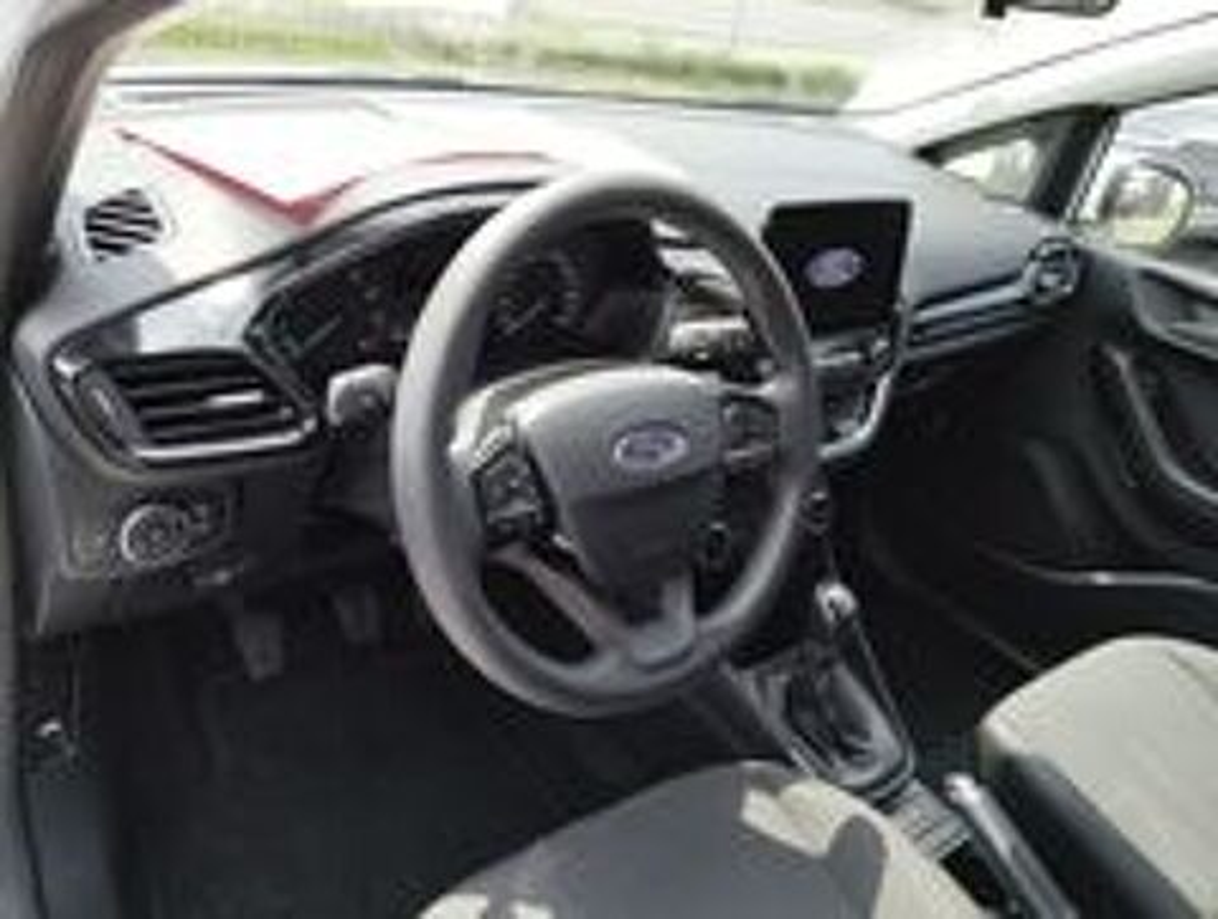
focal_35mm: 29
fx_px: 1022
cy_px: 460
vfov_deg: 48.4
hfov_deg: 61.6
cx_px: 609
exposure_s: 1/248
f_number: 1.8
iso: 50
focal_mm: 4.25
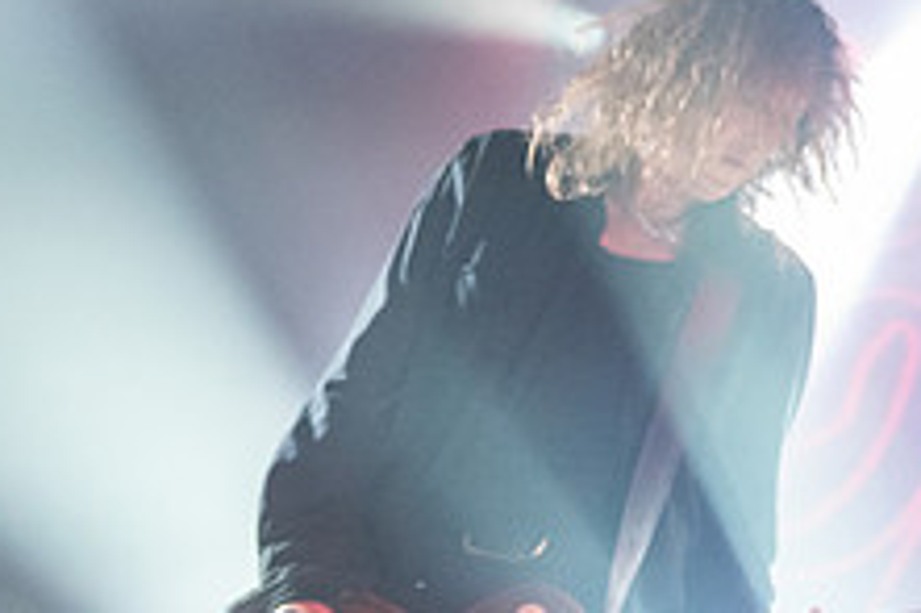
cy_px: -42
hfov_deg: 20.6
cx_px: 1034
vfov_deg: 14.2
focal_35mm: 94
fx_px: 2403
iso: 2500
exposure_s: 1/320
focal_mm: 32
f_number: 3.2
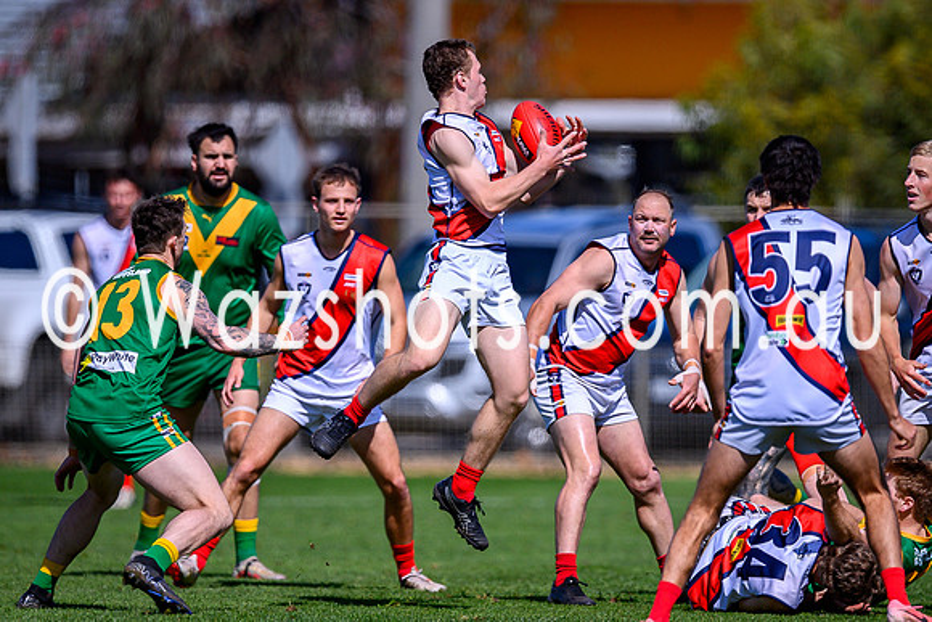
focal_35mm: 794
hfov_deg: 2.6
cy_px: 356
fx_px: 20560
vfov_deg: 1.7
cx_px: 489
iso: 180
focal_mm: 500
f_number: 4
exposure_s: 1/3200
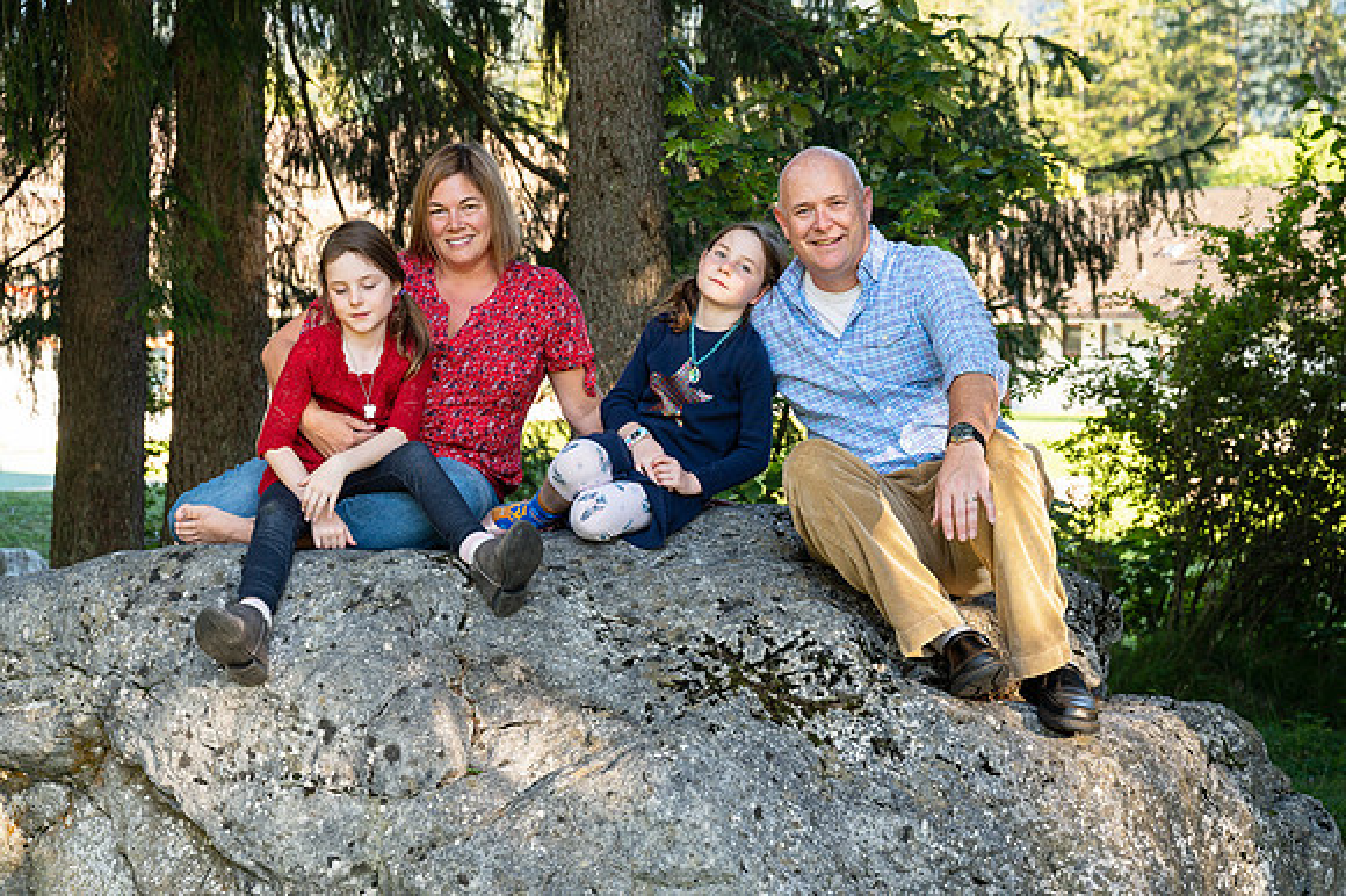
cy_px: 489
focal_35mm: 60
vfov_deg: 22.6
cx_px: 643
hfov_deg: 33.4
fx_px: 2243
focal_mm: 55
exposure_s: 1/100
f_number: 5
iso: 200
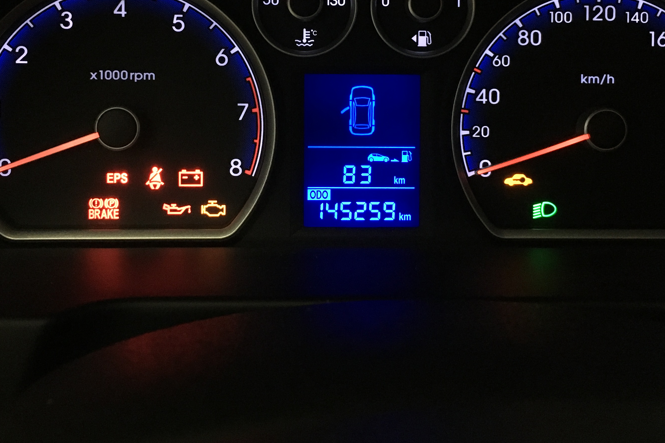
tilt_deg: -21.3
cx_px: 321
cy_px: 101
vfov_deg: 28.7
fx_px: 850
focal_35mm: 46
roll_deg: -1.1
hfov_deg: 42.7
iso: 250
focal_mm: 4.15
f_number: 2.2
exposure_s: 1/17
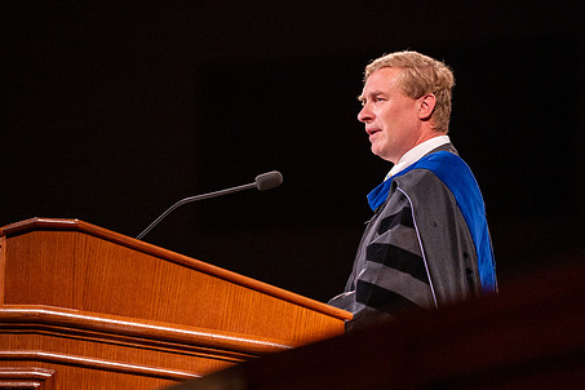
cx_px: 333
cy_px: 155
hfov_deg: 6.3
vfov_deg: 4.2
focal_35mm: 329
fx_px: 5346
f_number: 2.8
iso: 500
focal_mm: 200
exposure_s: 1/200
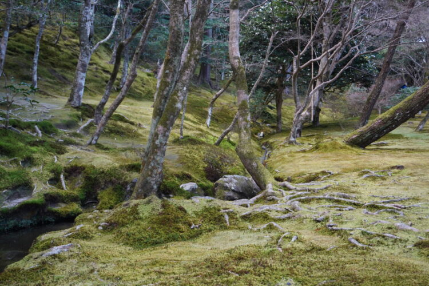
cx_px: 214
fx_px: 518
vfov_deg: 30.8
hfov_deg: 45.0
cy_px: 143
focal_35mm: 44
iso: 500
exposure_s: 1/160
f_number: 4.5
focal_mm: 29
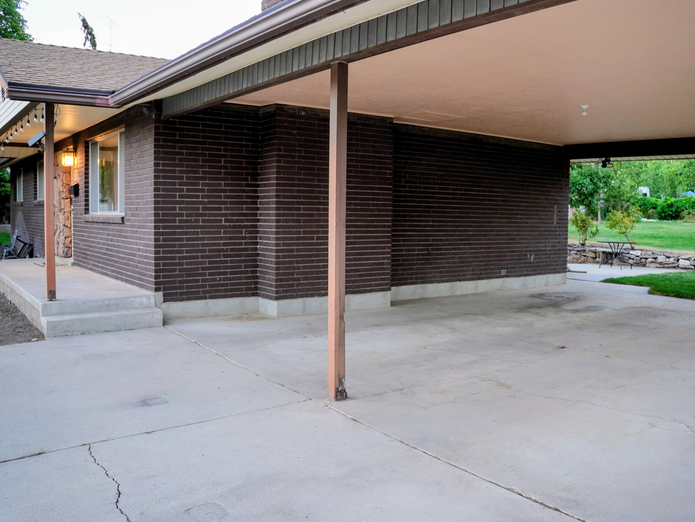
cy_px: 264
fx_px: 602
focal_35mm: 30
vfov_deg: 46.8
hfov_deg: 59.7
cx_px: 394
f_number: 2.8
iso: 320
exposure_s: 1/30
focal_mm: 18
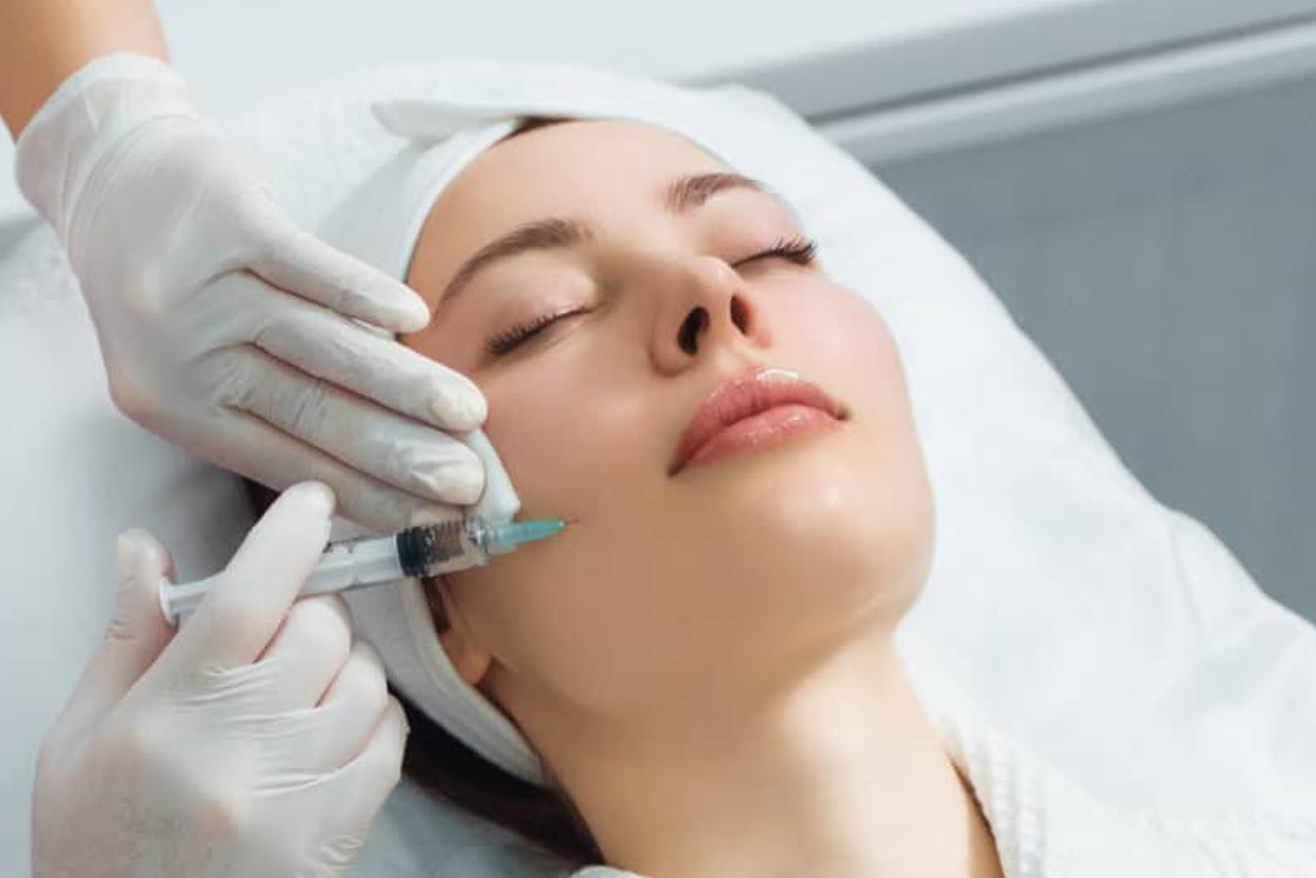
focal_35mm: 114
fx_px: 4168
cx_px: 531
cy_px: 522
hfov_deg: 17.9
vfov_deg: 12.0
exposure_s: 1/160
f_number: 4.5
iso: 400
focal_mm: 59
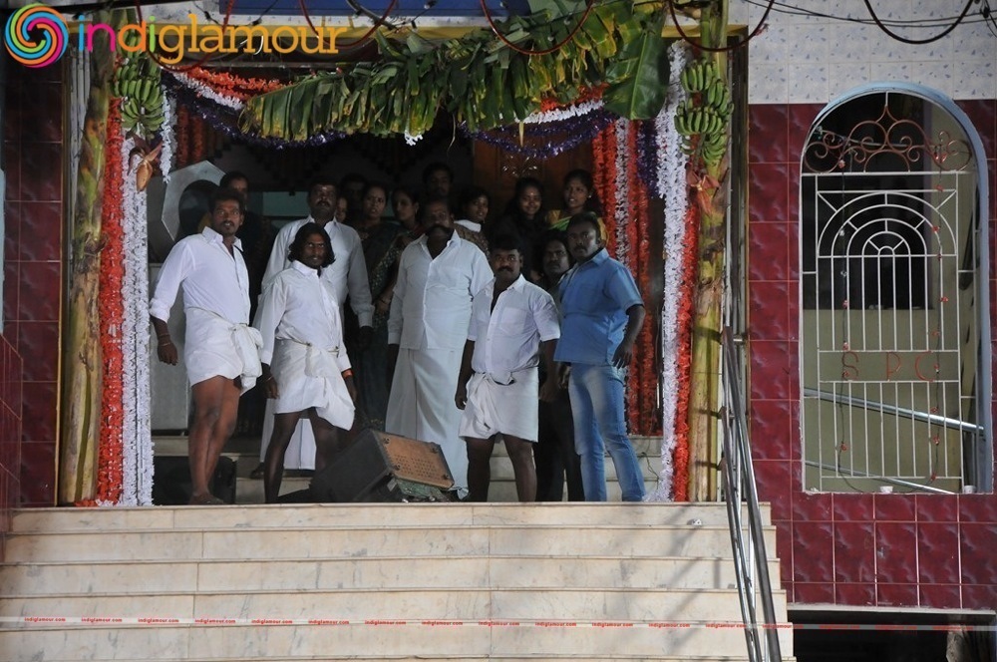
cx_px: 498
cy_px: 331
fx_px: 4066
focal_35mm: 147
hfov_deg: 14.0
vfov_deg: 9.3
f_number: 5.6
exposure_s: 1/125
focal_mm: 98
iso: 800
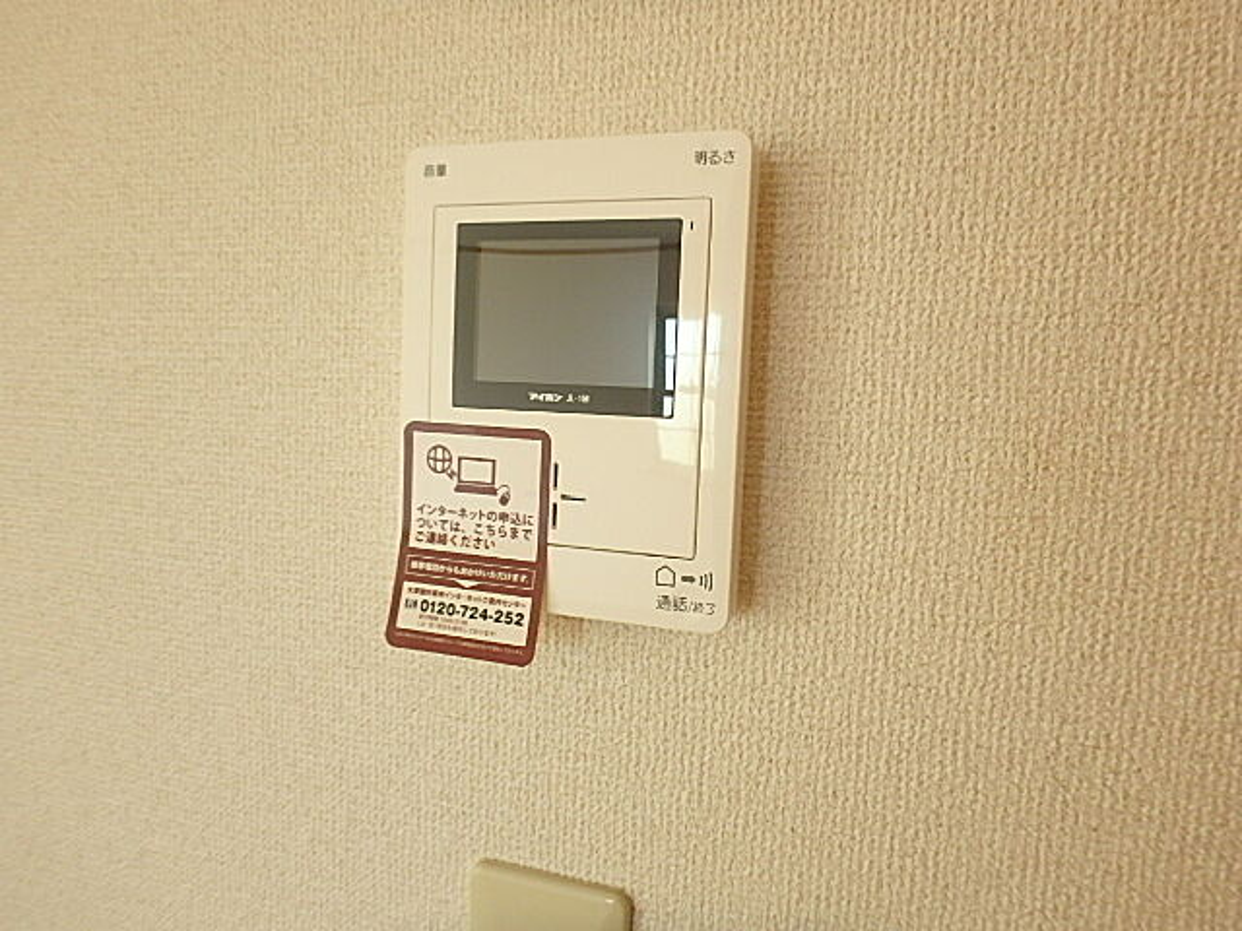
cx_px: 621
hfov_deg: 79.0
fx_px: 753
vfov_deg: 63.4
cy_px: 466
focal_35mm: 21
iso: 320
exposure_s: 1/30
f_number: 3.5
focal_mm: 3.7
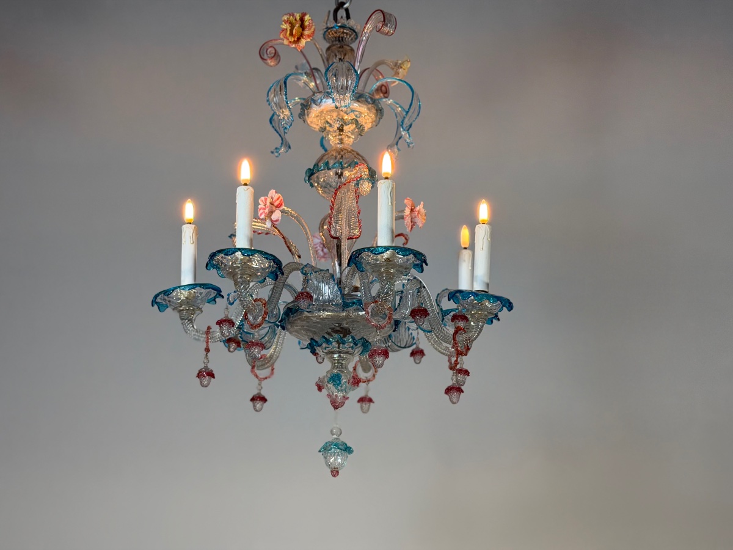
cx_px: 366
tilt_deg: +17.4
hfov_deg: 39.7
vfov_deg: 30.3
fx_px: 1016
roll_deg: +0.4
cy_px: 275
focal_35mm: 48
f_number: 1.78
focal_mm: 6.76
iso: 125
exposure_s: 1/100
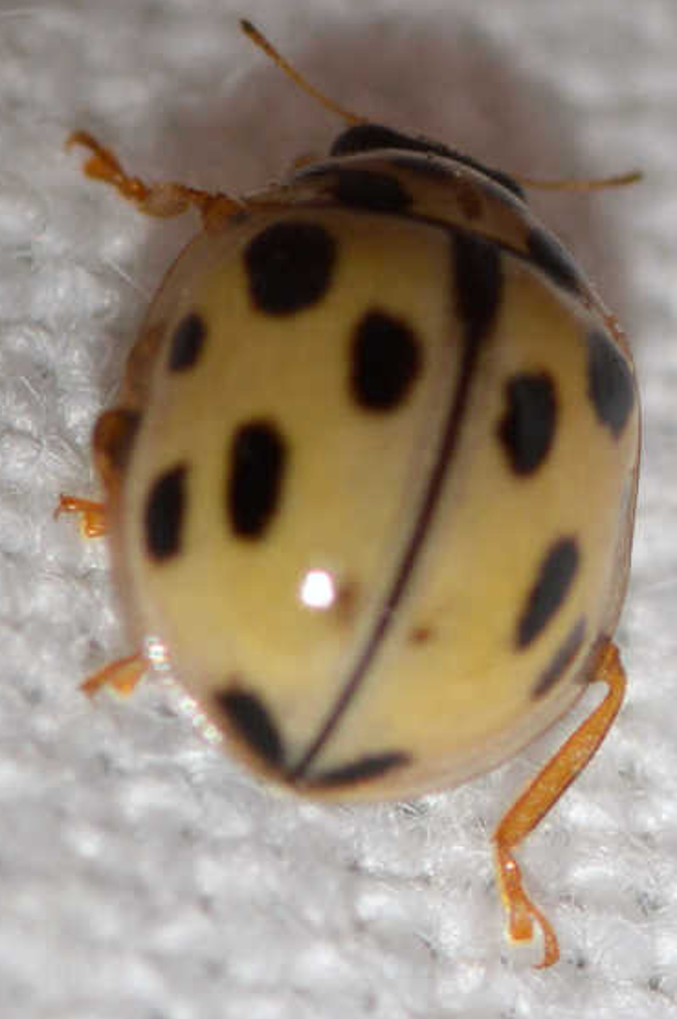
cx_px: 363
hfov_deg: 7.9
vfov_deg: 11.9
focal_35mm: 173
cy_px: 479
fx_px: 4889
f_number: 20
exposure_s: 1/200
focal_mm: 100
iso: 100
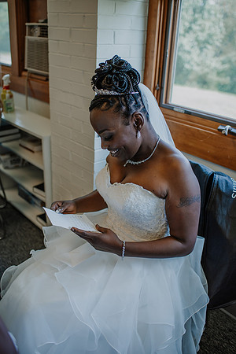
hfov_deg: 37.9
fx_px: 344
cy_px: 177
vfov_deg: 54.4
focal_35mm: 35
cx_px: 118
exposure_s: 1/400
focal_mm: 35
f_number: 2.2
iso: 560
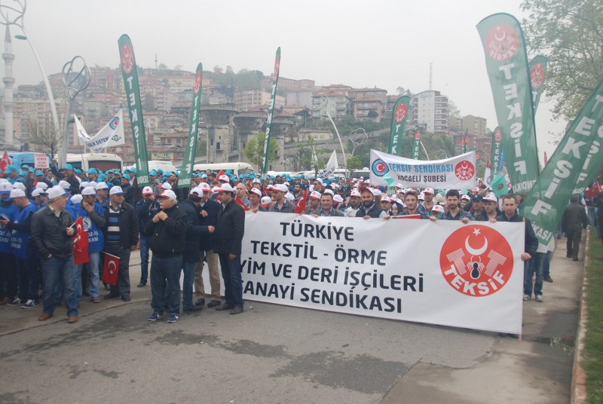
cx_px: 302
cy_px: 202
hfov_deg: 57.2
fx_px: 554
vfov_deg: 40.1
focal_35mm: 33
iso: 100
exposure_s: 1/160
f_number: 6.3
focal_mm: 22
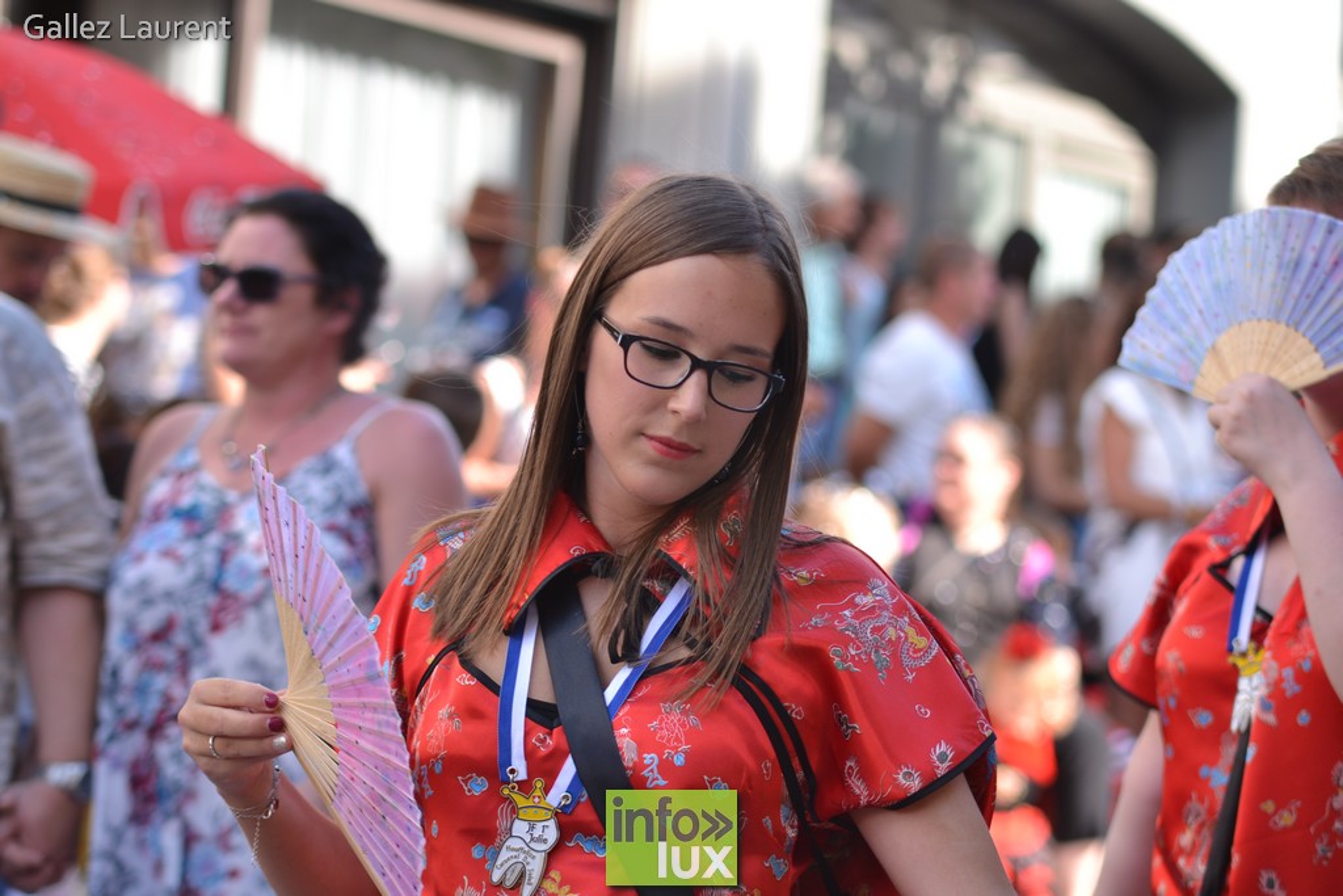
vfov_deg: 11.4
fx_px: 4477
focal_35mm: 120
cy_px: 448
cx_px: 672
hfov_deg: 17.1
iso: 100
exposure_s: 1/200
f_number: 2.8
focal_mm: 80
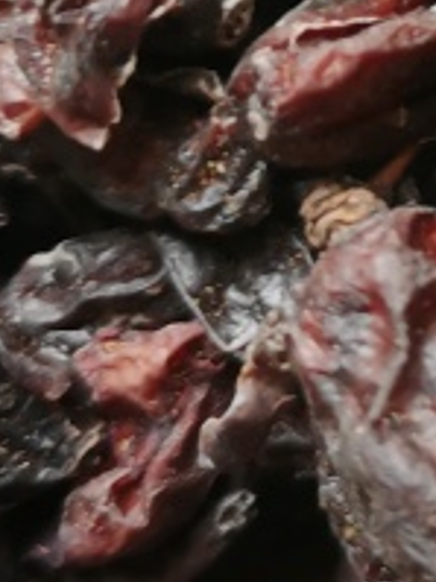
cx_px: 696
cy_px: -83
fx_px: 2438
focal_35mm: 145
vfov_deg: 13.3
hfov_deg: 9.8
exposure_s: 1/100
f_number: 1.8
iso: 125
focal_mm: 5.58
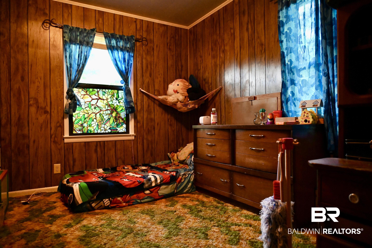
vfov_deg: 51.2
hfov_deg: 71.6
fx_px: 258
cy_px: 124
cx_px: 186
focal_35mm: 25
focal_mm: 25
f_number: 4
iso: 6400
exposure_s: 1/60
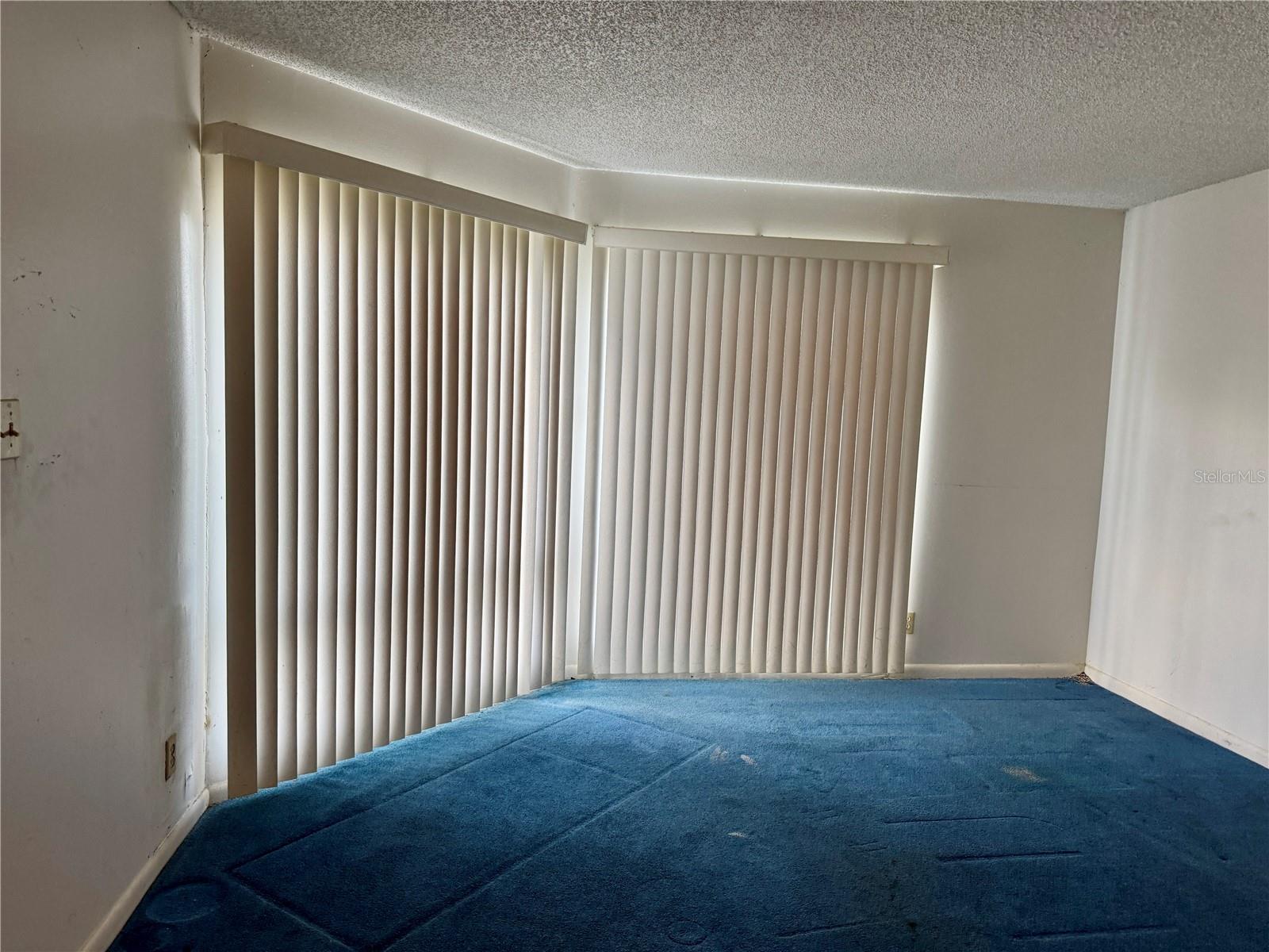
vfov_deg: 56.8
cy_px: 476
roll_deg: -3.3
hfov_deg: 71.6
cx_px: 634
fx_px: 880
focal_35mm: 24
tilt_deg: -4.8
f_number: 1.78
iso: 200
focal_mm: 6.76
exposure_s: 1/120
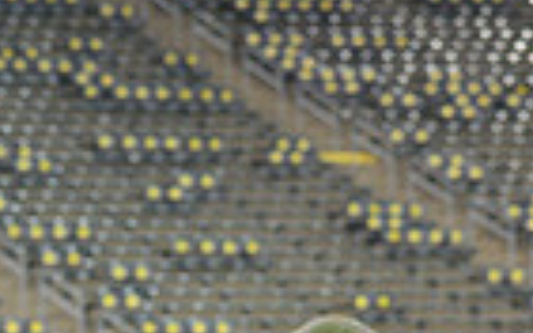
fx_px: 4966
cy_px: 768
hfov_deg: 6.1
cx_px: 119
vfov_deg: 3.8
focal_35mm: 342
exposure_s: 1/400
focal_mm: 105
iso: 2000
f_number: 5.6
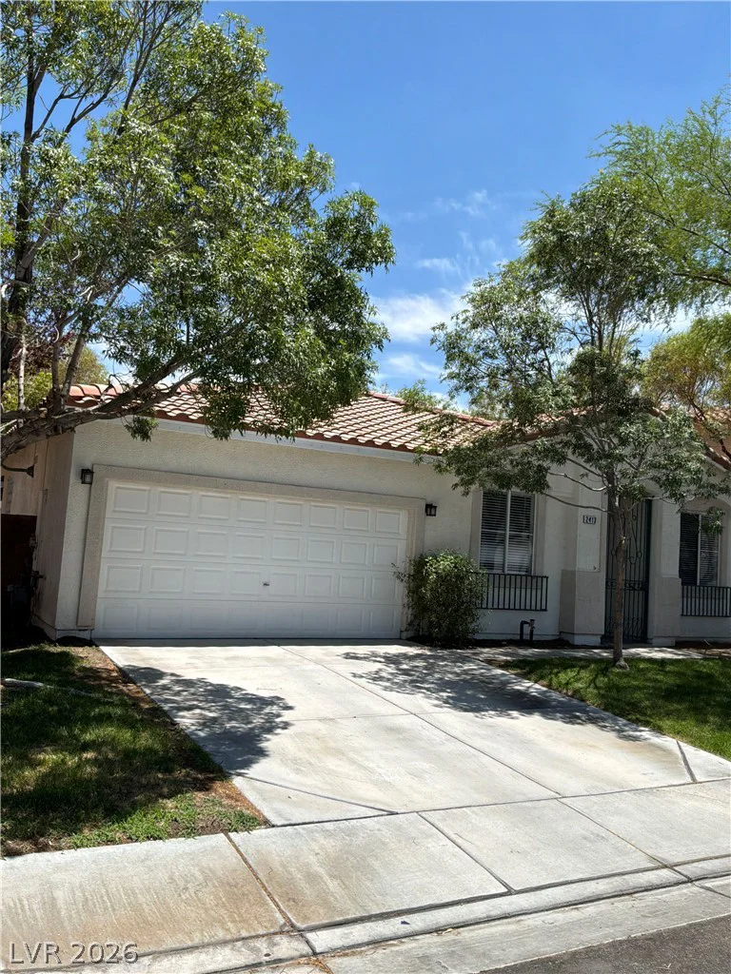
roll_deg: -3.4
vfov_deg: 63.4
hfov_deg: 49.7
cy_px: 487
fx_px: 788
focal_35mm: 28
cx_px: 366
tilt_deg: +4.7
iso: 25
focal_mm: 3
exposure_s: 1/2227
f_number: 1.8
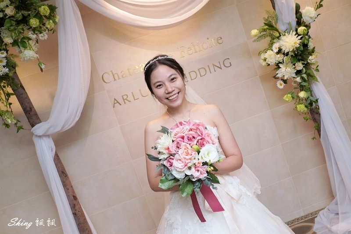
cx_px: 176
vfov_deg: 42.3
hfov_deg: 60.3
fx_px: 302
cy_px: 117
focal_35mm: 31
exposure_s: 1/60
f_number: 5.6
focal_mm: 31
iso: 800
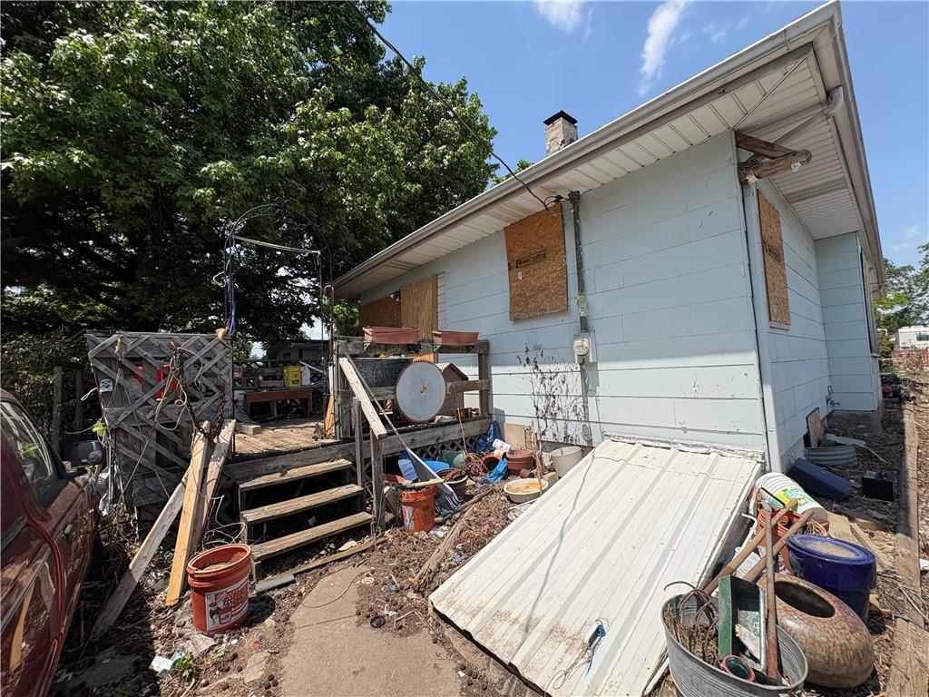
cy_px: 348
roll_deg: +3.5
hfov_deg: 102.1
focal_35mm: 14
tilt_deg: +4.2
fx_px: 376
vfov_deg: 85.7
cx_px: 464
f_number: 2.2
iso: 50
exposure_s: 1/2028
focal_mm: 2.22
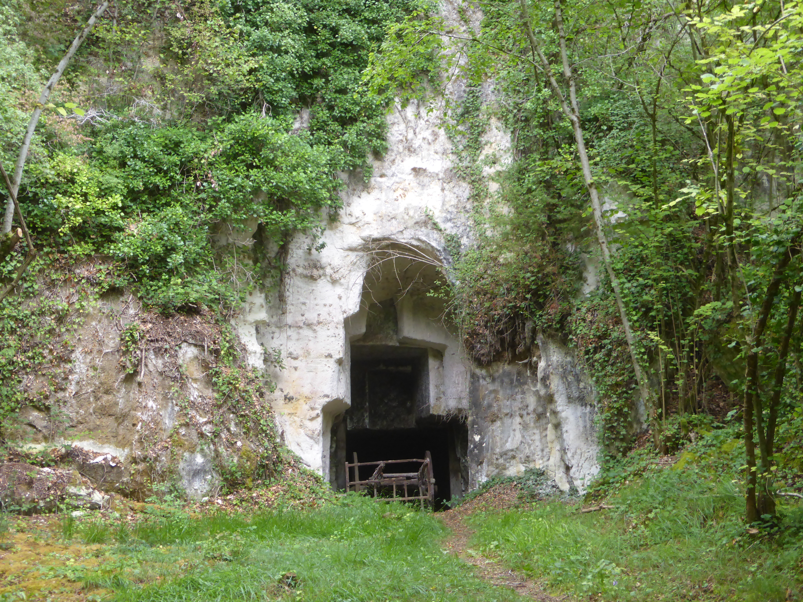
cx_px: 402
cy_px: 301
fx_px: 1137
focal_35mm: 49
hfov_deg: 38.9
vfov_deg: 29.7
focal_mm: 8.5
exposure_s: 1/60
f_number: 4.2
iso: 250
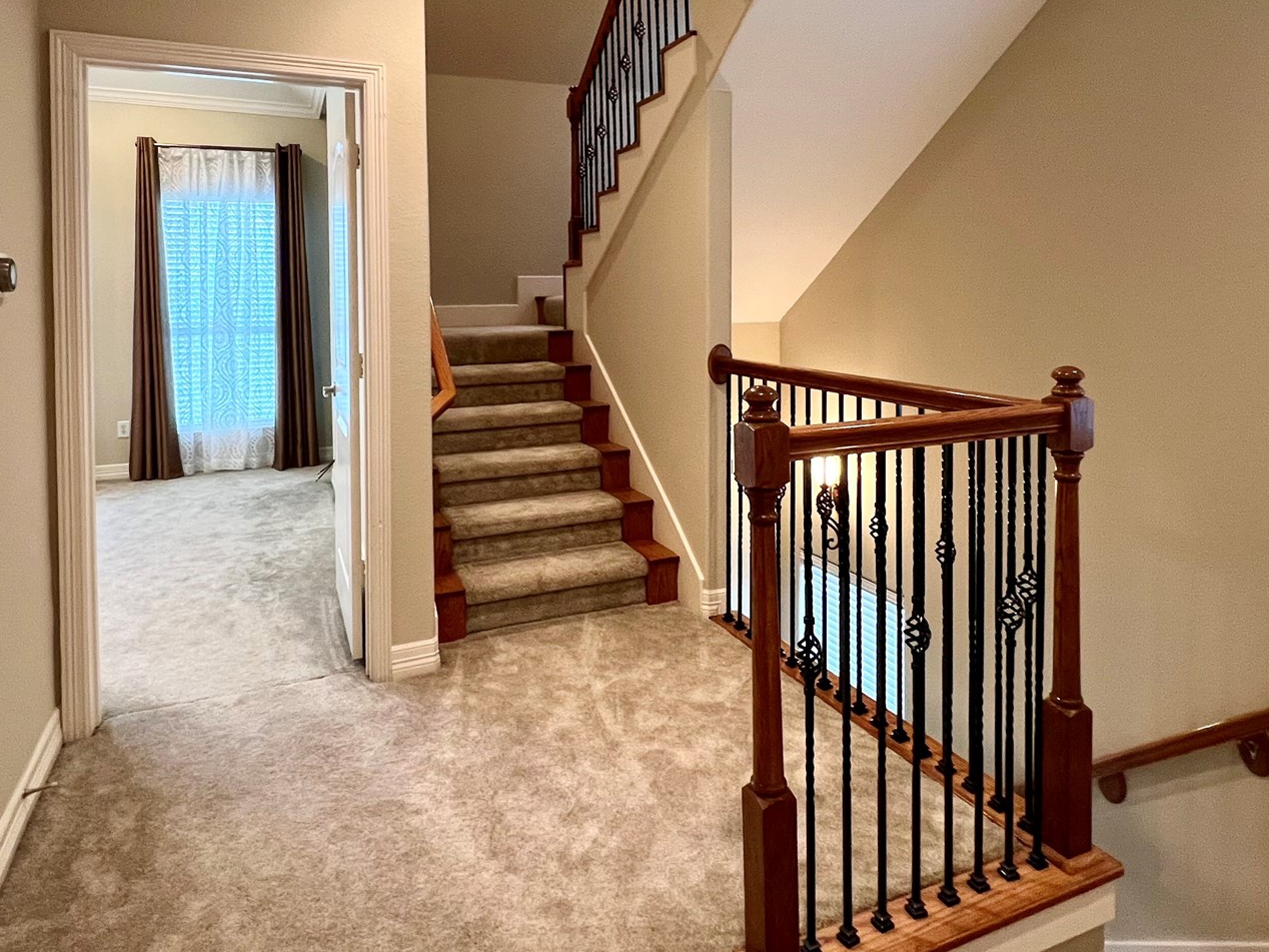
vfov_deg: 61.8
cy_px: 312
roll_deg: +0.2
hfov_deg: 79.0
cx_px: 622
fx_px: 770
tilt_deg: -1.7
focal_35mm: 21
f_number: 1.8
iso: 320
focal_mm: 1.57
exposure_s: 1/60
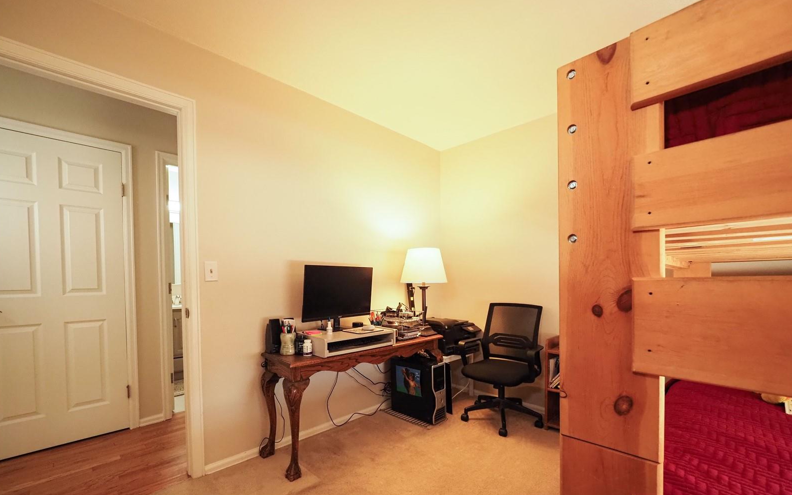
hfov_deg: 101.5
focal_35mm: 15
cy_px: 289
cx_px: 395
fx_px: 324
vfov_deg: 74.2
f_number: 3.2
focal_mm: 7
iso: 2000
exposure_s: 1/200
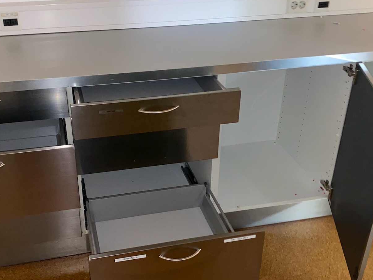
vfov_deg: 32.9
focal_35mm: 44
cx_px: 168
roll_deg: -0.3
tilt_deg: -30.2
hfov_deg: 42.9
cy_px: 154
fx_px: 474
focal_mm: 4.25
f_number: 1.8
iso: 200
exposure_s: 1/4
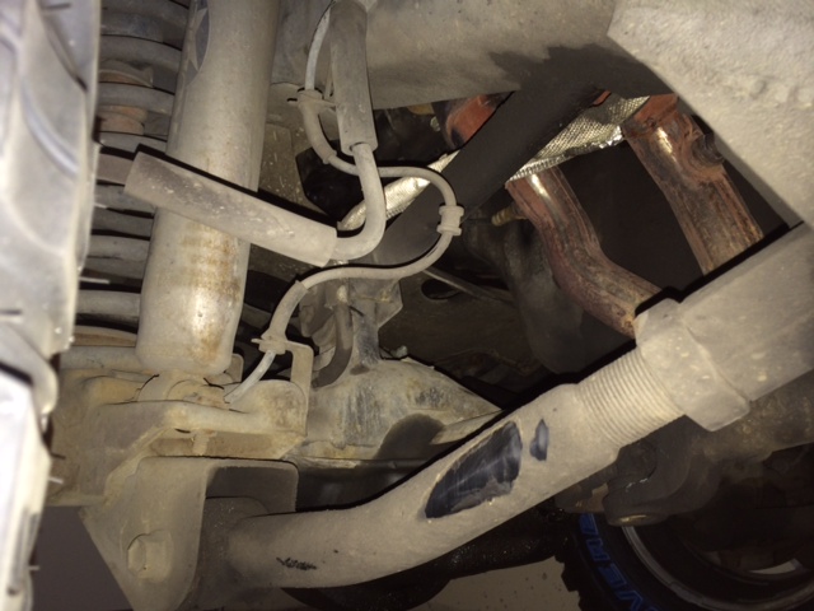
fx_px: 705
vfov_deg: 46.8
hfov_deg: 60.0
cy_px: 306
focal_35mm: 30
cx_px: 407
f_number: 2.2
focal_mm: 4.12
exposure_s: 1/16
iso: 64
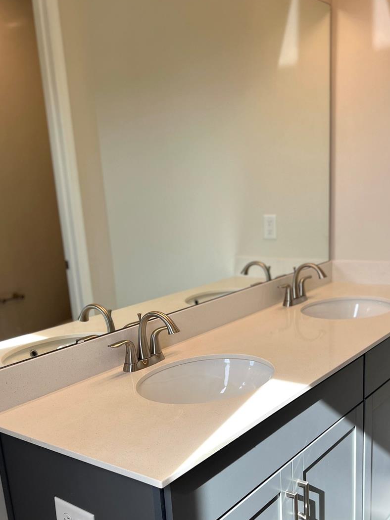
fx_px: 571
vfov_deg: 48.2
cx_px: 206
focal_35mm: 38
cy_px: 342
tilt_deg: -15.5
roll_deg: +4.3
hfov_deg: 37.7
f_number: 1.5
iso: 50
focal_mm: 5.7
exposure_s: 1/424
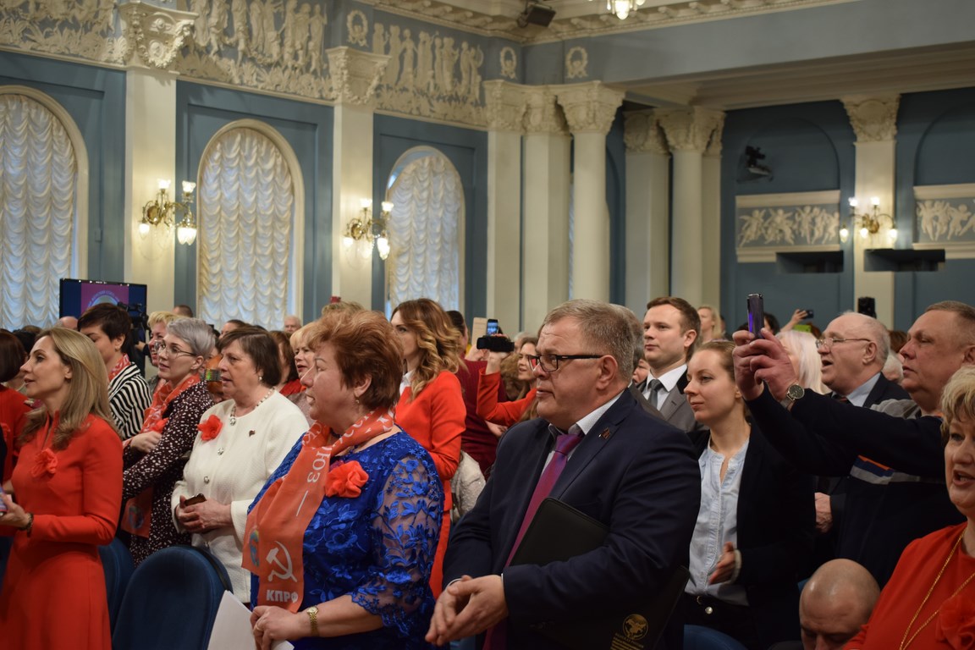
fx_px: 1422
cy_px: 325
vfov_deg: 25.8
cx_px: 488
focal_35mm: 52
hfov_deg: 37.9
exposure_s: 1/60
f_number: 4.5
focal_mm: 35
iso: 500
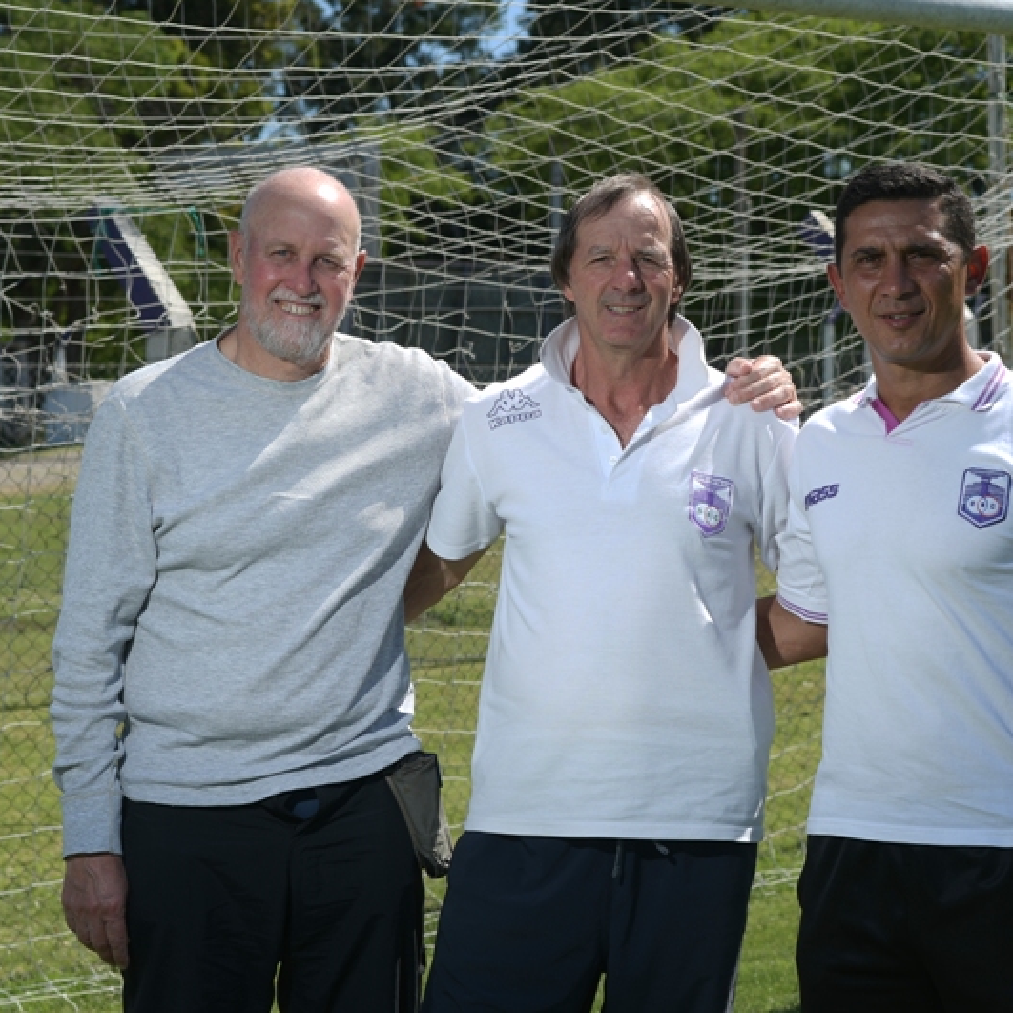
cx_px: 559
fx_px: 3498
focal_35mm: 106
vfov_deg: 16.5
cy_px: 506
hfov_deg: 16.5
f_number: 7.1
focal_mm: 55
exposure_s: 1/250
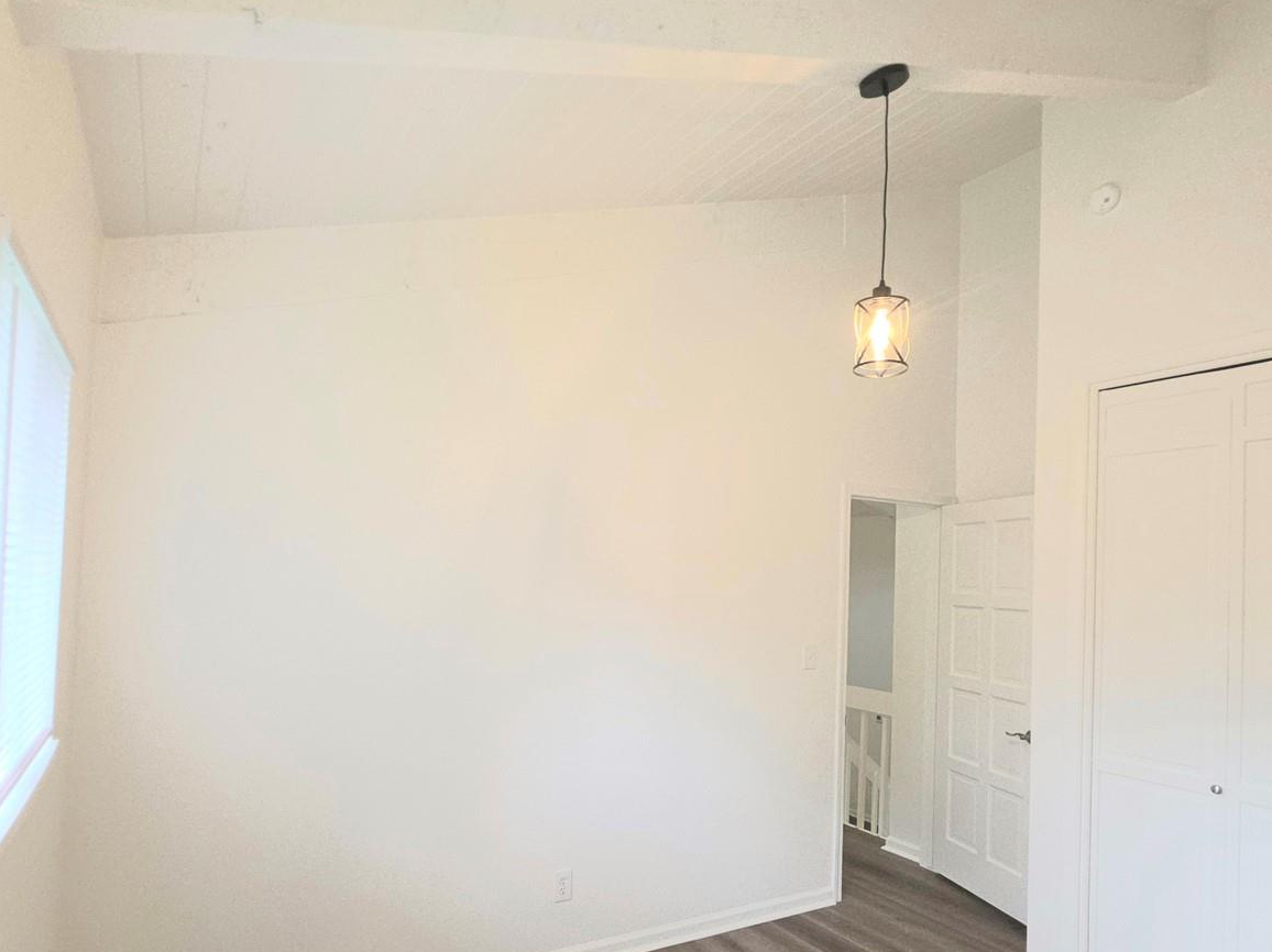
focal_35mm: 18
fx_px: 661
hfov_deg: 87.8
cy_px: 580
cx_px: 633
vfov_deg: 70.7
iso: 80
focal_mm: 2.2
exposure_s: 1/60.2
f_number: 1.9
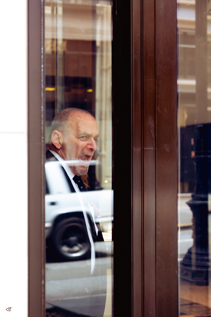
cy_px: 158
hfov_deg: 15.2
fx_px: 793
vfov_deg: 22.6
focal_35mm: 90
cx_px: 106
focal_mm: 60
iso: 160
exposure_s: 1/100
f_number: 4
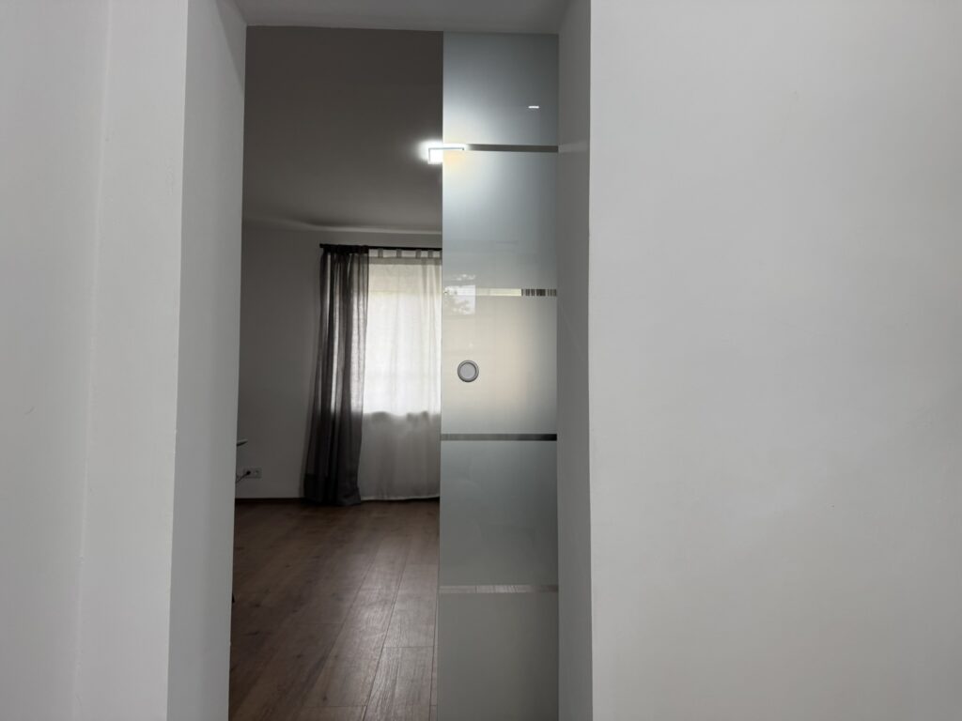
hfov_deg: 71.6
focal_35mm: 24
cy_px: 360
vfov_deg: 56.8
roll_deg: -0.6
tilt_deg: +3.1
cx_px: 481
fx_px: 667
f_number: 1.78
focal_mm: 6.76
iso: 125
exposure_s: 1/100
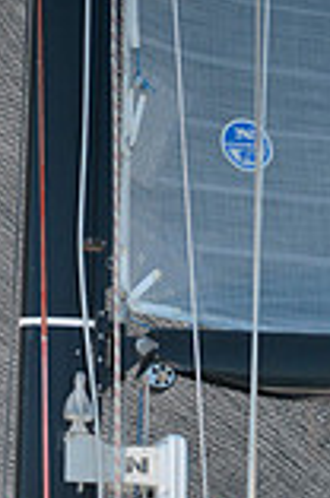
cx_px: 135
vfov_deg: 2.1
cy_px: 882
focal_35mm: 1000
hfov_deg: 1.4
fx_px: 13810
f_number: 4
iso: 280
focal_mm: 270
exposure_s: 1/1250
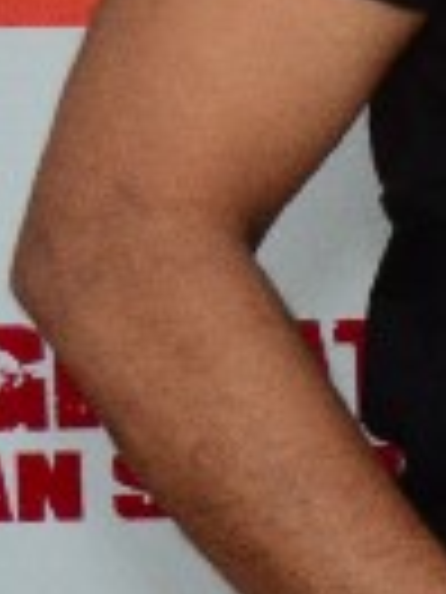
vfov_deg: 6.3
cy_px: 184
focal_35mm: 313
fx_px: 5377
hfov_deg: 4.2
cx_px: 2230
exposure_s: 1/125
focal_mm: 28
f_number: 5.6
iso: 1250
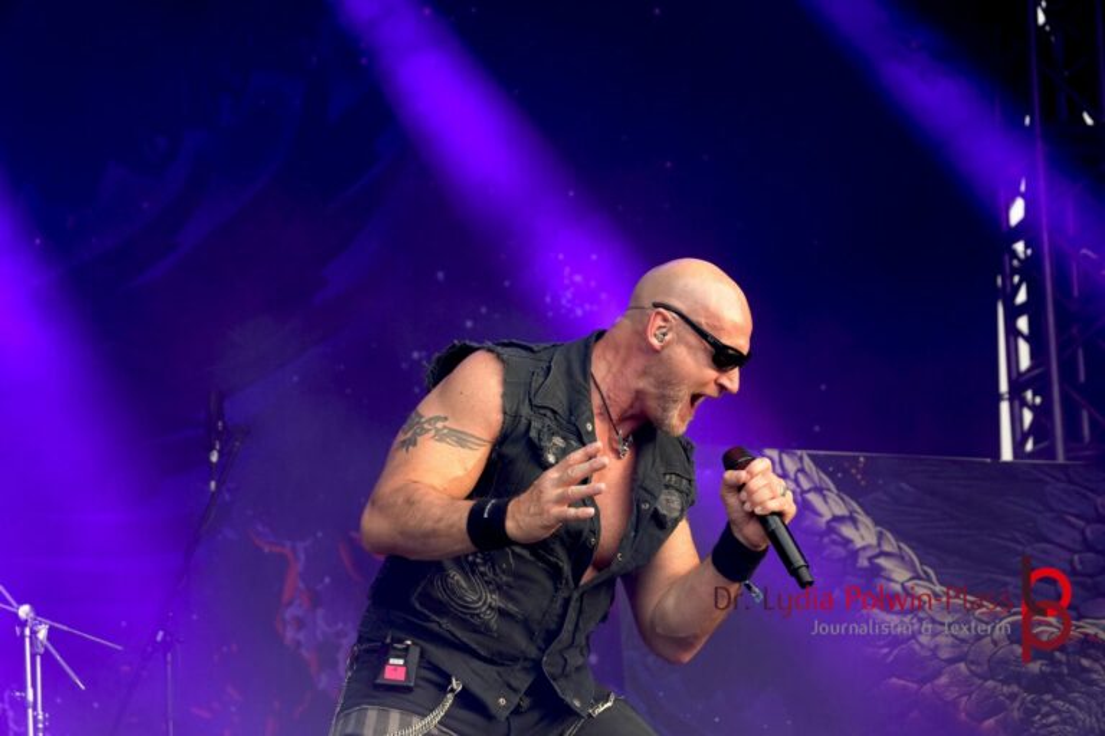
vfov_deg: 8.4
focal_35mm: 164
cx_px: 552
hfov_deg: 12.6
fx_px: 5018
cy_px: 368
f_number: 5.6
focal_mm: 109
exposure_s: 1/200
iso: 800
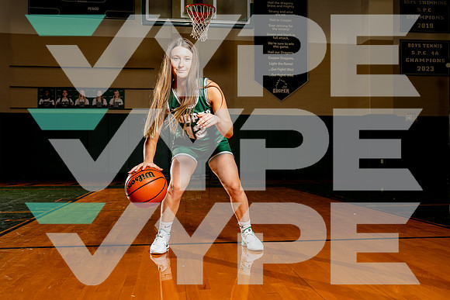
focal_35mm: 36
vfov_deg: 37.1
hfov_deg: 53.4
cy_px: 149
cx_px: 226
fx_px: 447
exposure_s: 1/250
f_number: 5.6
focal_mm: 34
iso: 160
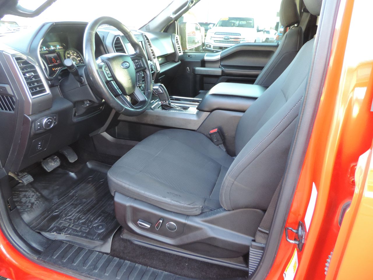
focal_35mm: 24
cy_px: 140
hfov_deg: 71.6
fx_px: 259
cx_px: 186
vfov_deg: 56.8
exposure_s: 1/30
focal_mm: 4.3
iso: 400
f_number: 3
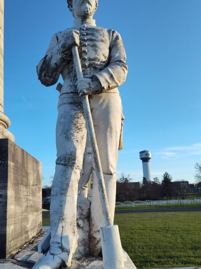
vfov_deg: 55.3
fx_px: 256
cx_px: 86
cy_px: 144
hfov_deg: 42.8
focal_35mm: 33
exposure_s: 1/679
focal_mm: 5.56
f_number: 1.8
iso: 100
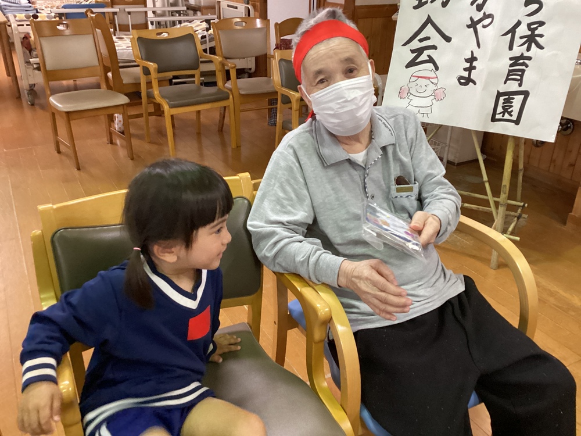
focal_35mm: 31
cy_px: 218
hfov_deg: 58.4
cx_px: 290
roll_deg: -2.6
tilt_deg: -24.9
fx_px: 520
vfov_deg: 45.4
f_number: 2.4
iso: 400
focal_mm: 3.3
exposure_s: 1/50
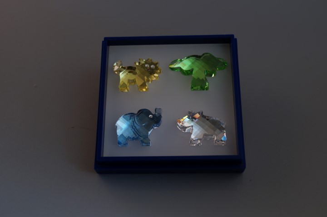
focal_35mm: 52
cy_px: 108
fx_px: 477
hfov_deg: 37.9
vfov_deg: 25.7
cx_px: 164
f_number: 6.3
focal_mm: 35
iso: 200
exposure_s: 1/3
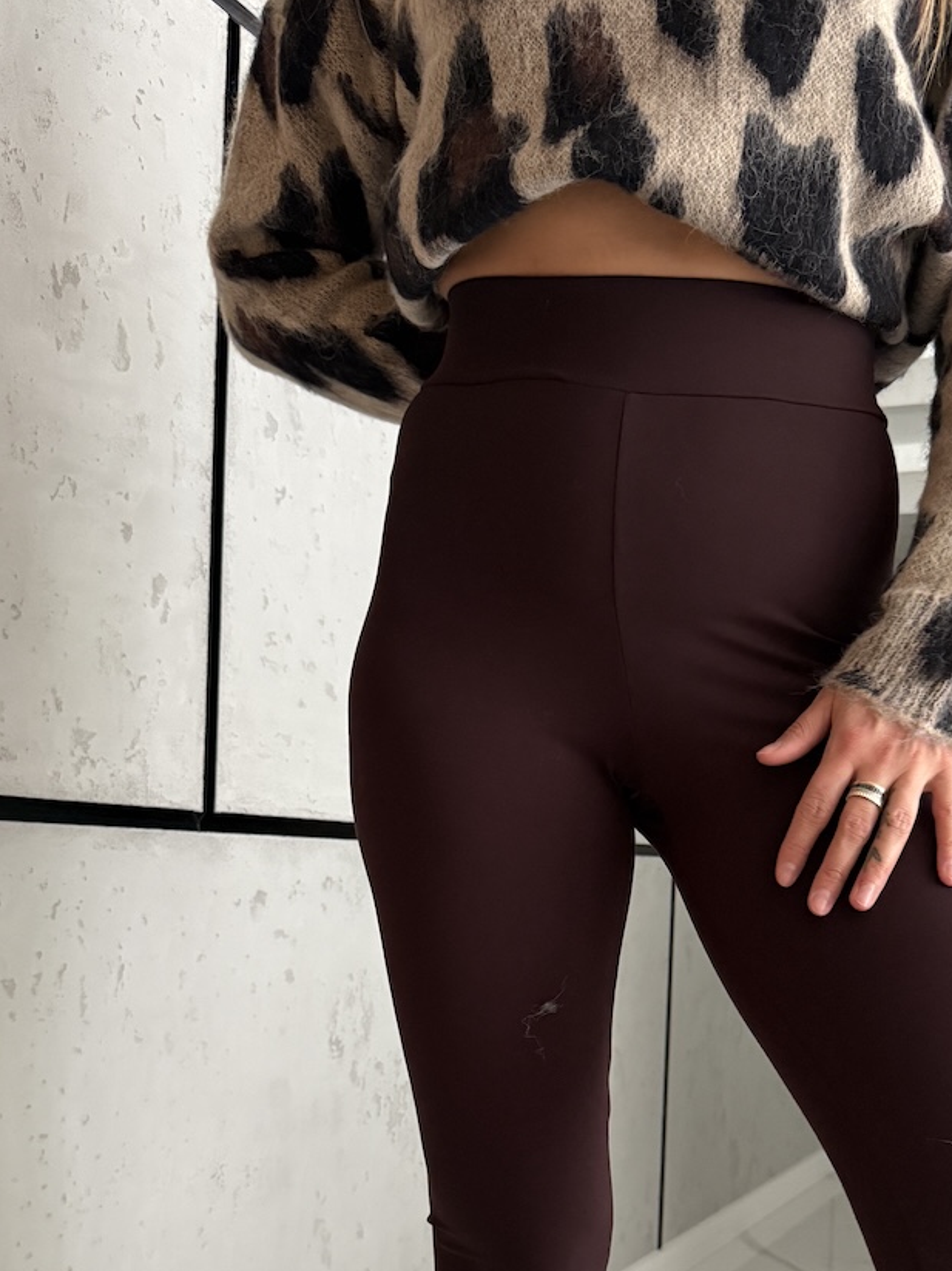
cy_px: 886
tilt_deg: -0.7
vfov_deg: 43.9
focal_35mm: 42
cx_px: 609
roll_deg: -2.5
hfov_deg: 34.1
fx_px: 1540
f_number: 1.78
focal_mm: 6.76
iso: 800
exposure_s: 1/60
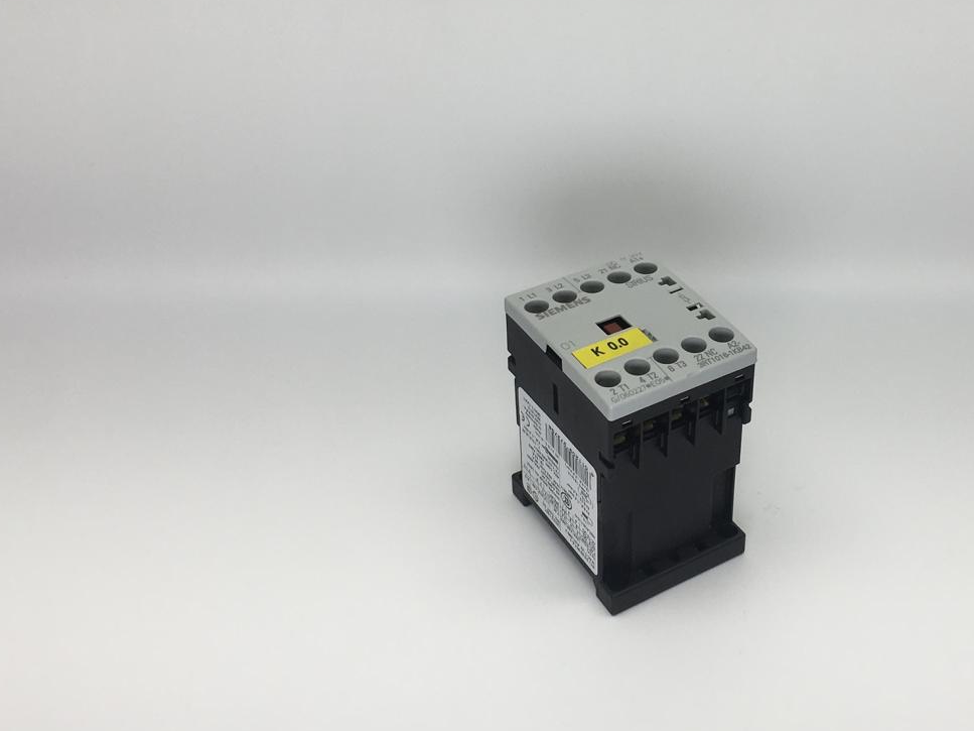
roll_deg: -2.2
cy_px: 251
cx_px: 653
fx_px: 1350
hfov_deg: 39.2
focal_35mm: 48
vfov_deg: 30.1
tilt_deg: -31.4
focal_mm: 4.15
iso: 25
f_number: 2.2
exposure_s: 1/366
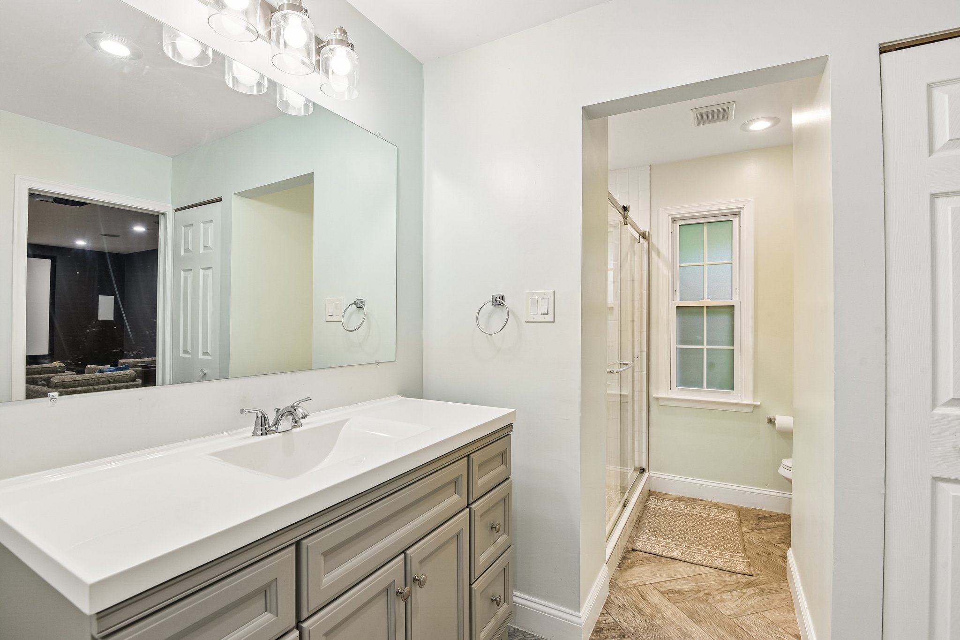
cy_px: 320
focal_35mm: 16
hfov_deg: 96.7
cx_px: 480
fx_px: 427
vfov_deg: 73.7
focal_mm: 16
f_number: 8
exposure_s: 1/80
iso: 400
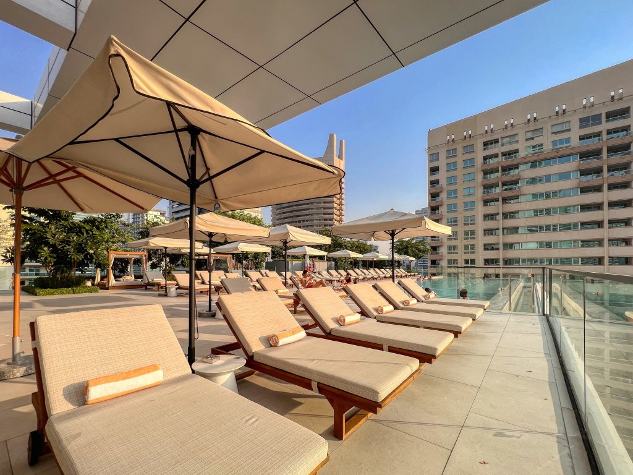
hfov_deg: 106.2
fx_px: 238
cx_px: 316
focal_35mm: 13
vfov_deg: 89.9
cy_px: 238
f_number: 1.8
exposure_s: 1/1024
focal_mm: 1.6
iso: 32
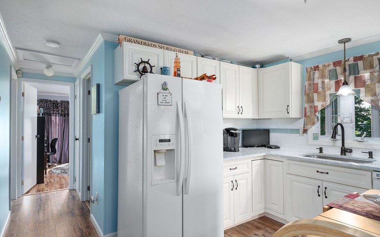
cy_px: 125
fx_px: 207
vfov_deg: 59.6
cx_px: 188
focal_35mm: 20
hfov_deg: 85.1
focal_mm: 19
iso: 100
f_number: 8
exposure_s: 1
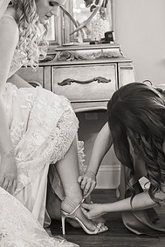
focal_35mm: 76
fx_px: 523
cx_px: 65
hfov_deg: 17.9
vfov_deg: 26.5
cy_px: 83
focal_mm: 48
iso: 1000
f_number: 2.8
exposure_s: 1/100
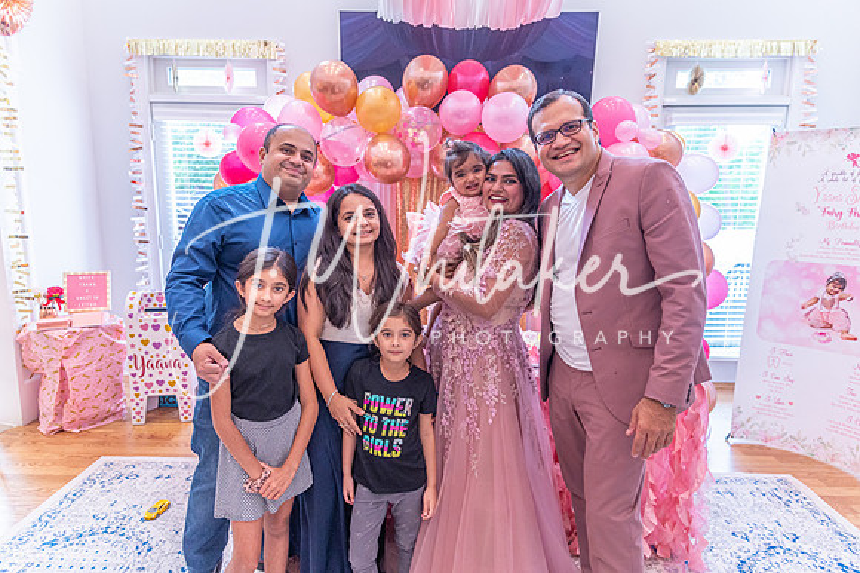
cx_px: 430
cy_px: 286
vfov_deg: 53.1
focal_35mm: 24
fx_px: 573
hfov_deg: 73.8
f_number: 4
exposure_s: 1/160
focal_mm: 24
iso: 1600
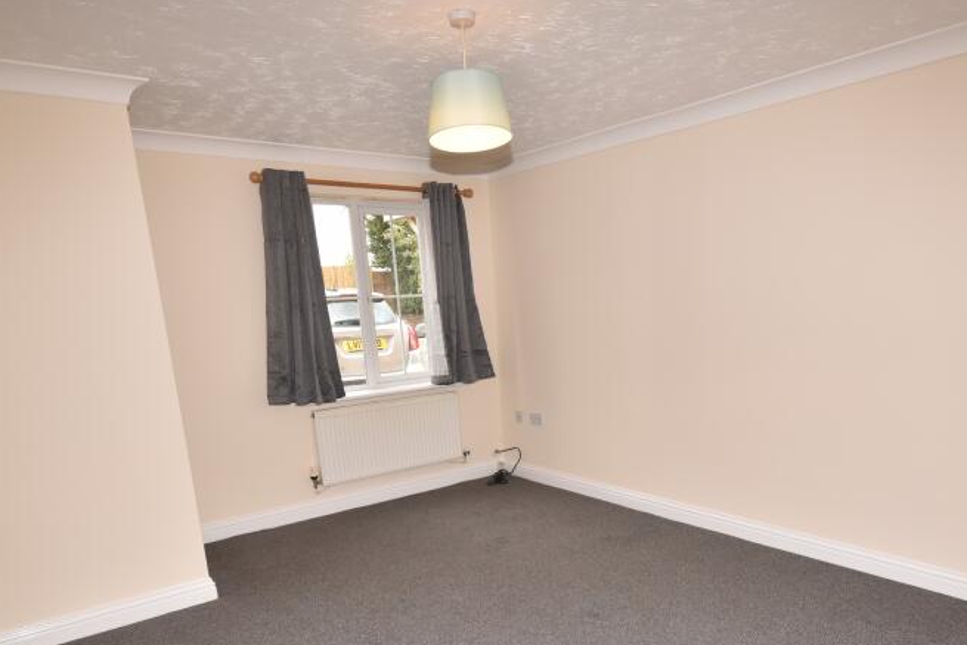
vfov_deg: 48.3
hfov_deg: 69.6
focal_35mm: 26
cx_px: 534
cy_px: 475
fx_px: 693
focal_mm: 11
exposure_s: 1/60
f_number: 5.6
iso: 400
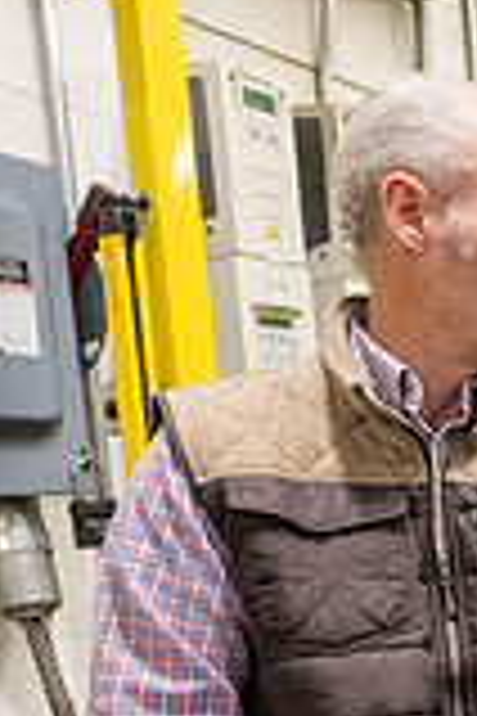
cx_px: 936
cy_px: 592
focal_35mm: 51
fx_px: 1014
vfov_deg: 37.2
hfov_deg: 18.4
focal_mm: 14
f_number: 4
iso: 2000
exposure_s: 1/200
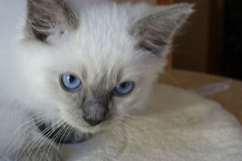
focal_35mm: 75
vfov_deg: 18.1
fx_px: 504
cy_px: 66
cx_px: 48
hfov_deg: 26.5
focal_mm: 11.03
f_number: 2.8
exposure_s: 1/50
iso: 100
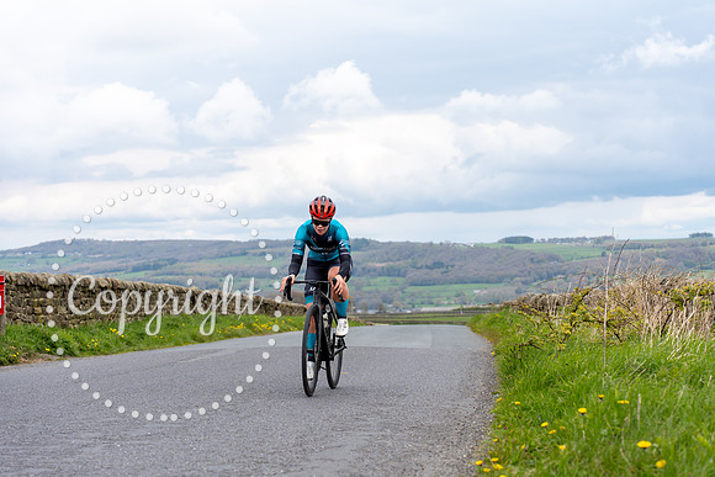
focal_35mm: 72
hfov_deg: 28.1
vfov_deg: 18.9
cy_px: 238
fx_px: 1430
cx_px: 358
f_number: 4.5
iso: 200
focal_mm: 72
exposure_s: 1/640
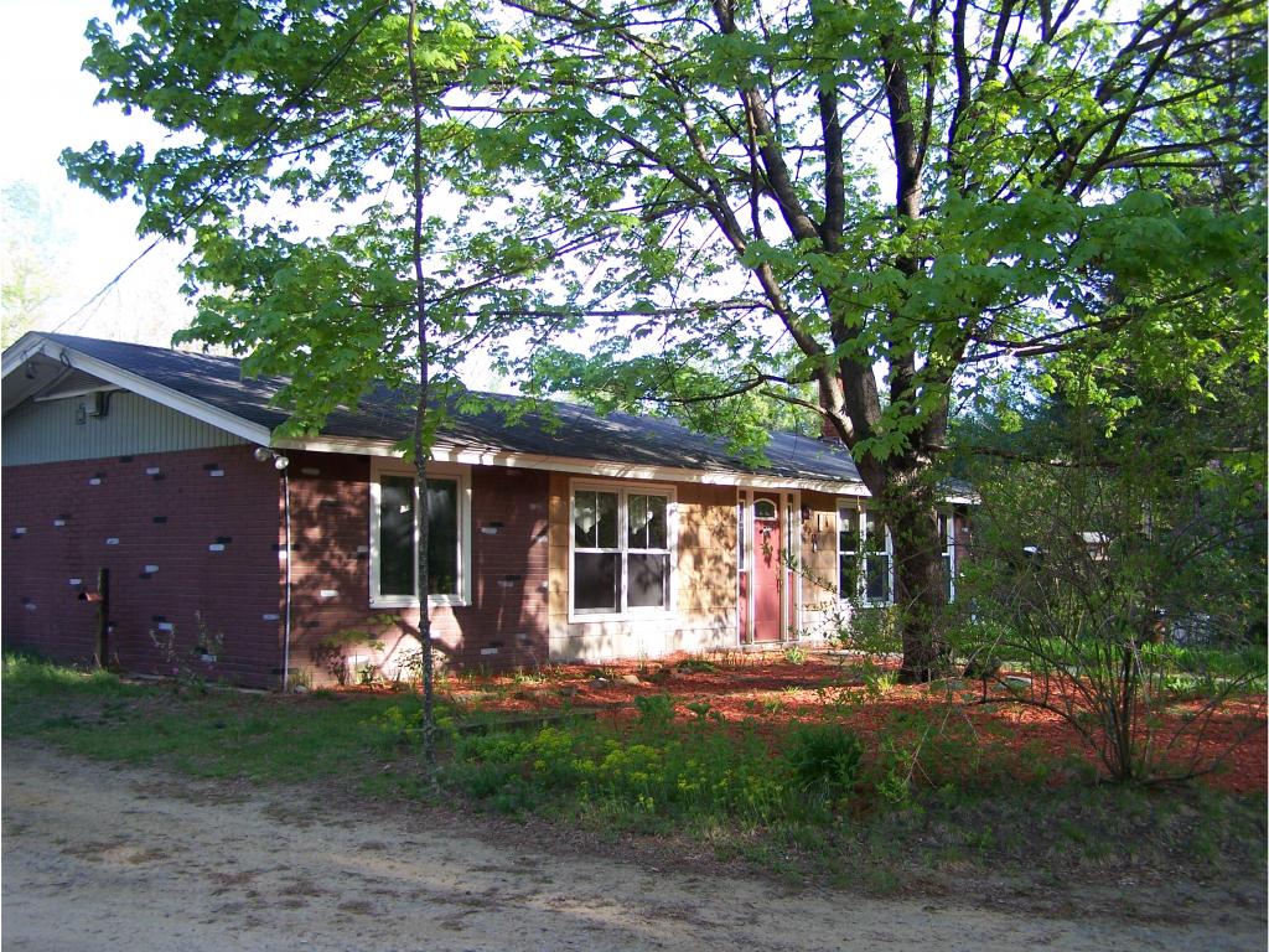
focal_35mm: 38
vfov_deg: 37.7
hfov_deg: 49.0
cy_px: 476
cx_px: 634
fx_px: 1393
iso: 80
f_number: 2.8
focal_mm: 6.3
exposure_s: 1/160
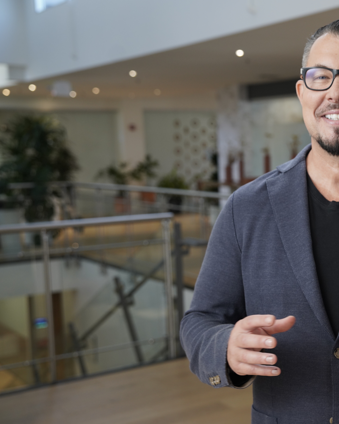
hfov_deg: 22.8
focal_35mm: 64
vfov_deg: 29.6
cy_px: 228
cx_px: 345
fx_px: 803
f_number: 3.2
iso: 640
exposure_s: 1/125
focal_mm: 40
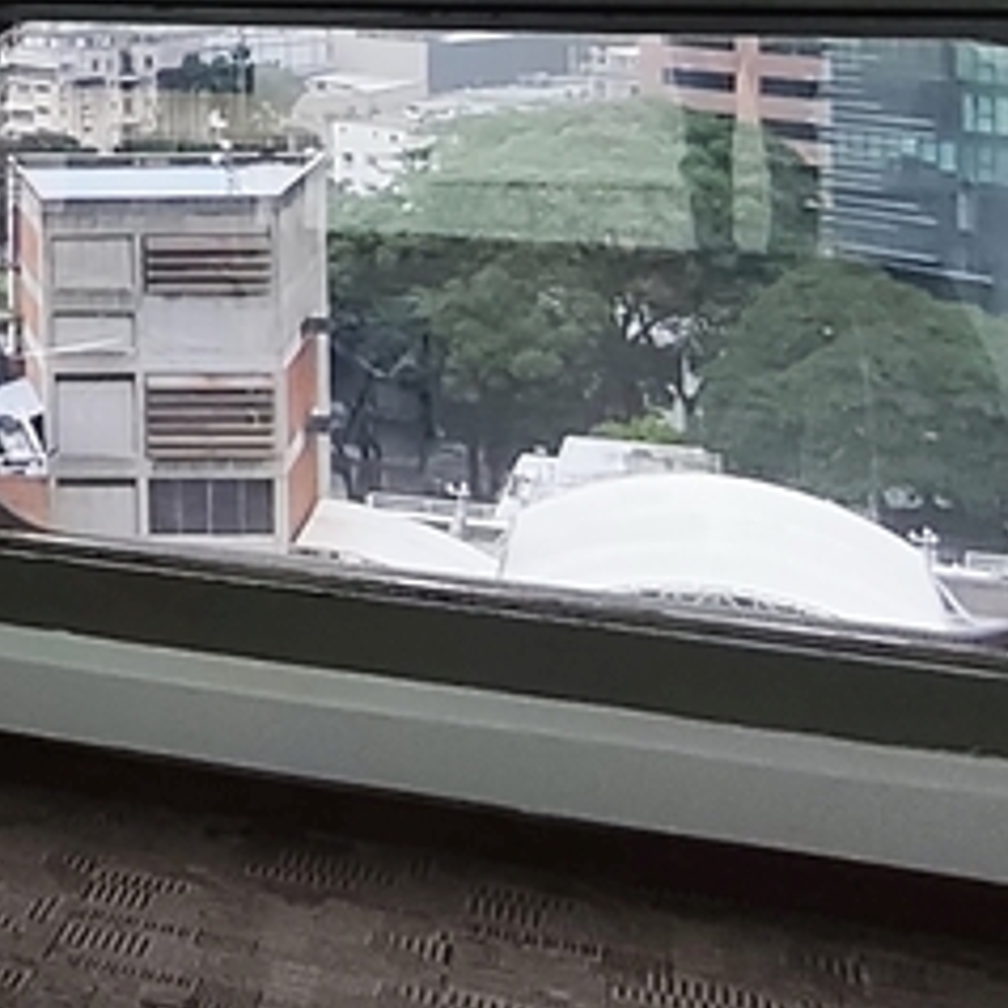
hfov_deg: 21.9
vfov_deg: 24.1
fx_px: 2207
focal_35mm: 67
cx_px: -460
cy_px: -85
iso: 64
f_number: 2.2
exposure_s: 1/100
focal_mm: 1.65
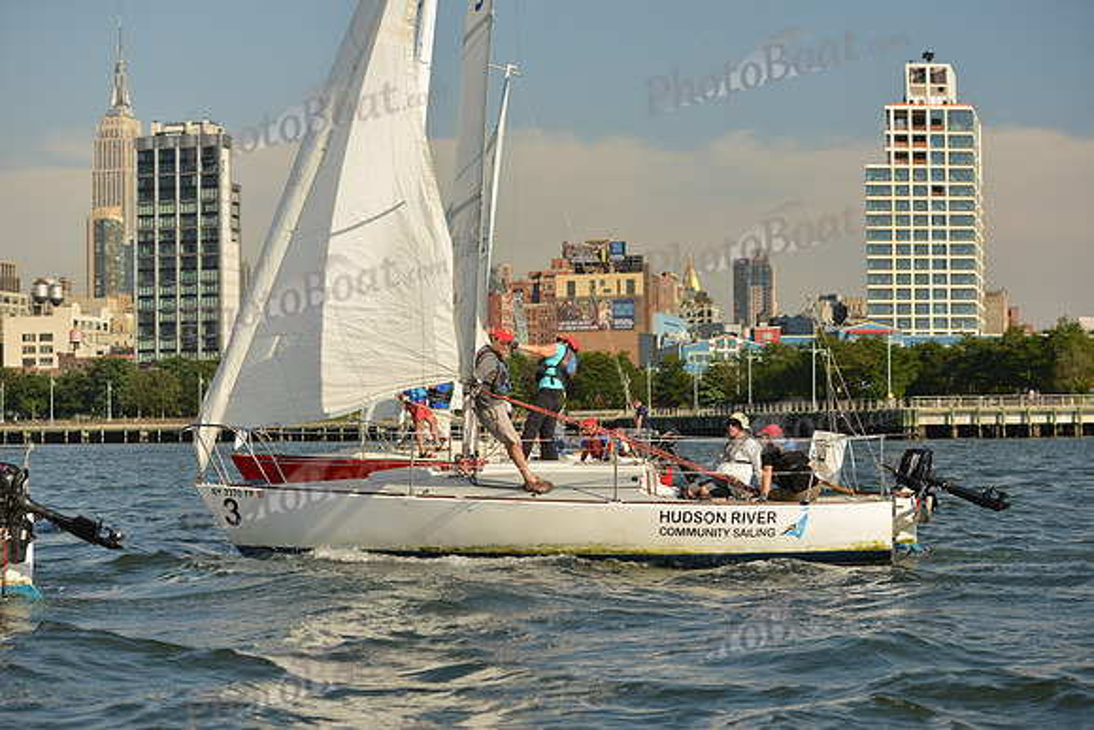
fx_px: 2128
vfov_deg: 19.5
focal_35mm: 70
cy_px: 365
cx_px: 547
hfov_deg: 28.8
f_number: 5
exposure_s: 1/1250
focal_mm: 70
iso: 400
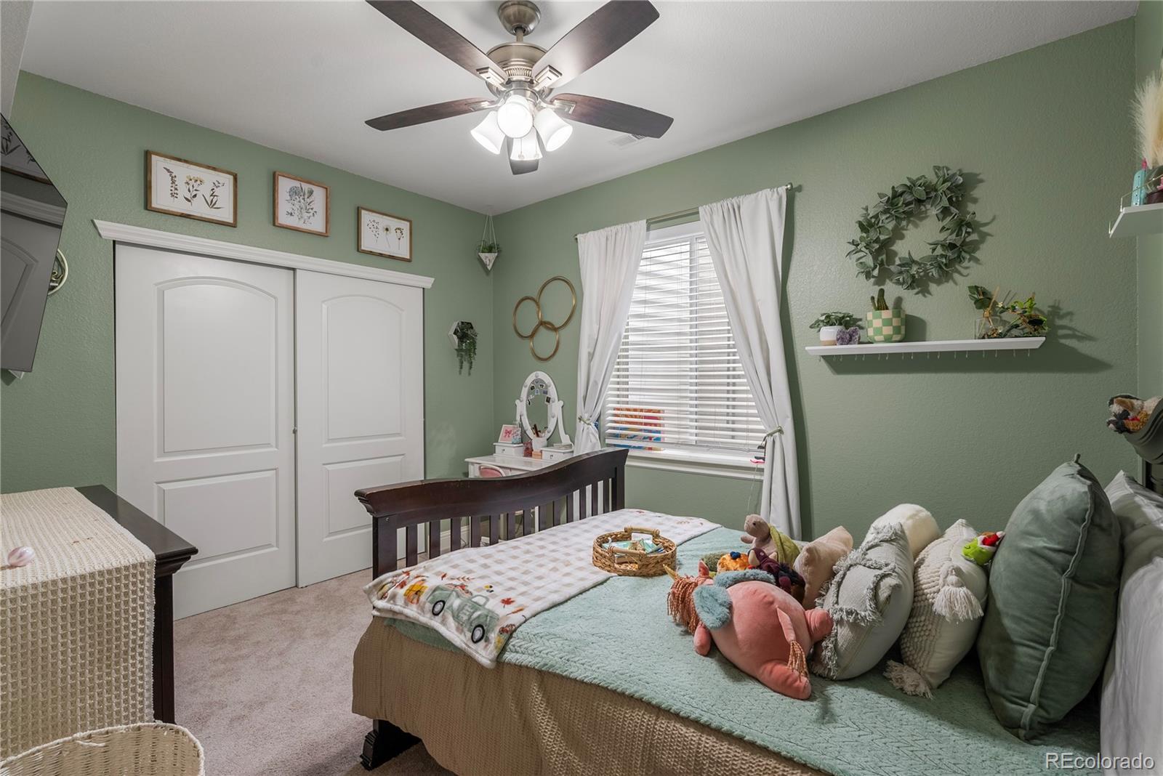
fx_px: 517
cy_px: 388
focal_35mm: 16
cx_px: 582
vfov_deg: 73.8
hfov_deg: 96.7
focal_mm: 16
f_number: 8
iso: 100
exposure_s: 3.2
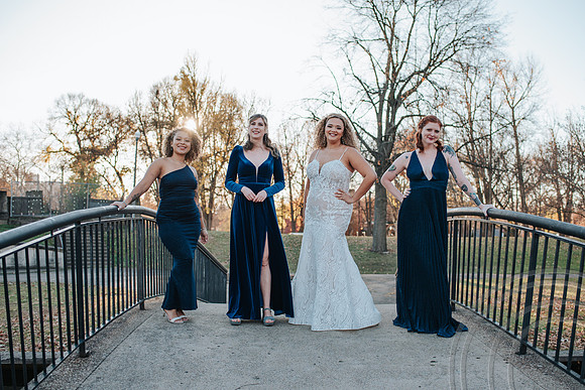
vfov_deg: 35.0
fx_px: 619
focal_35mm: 38
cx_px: 307
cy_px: 207
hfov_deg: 50.5
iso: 100
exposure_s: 1/400
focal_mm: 35
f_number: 2.8
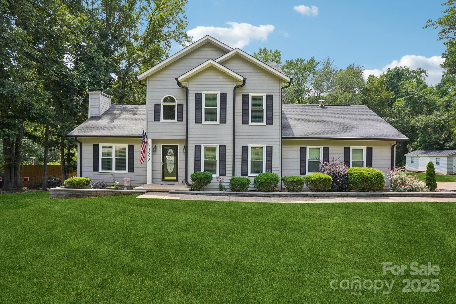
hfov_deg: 90.0
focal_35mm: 18
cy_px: 152
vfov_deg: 67.4
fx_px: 228
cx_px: 228
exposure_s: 1/320
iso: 400
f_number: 8
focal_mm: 18
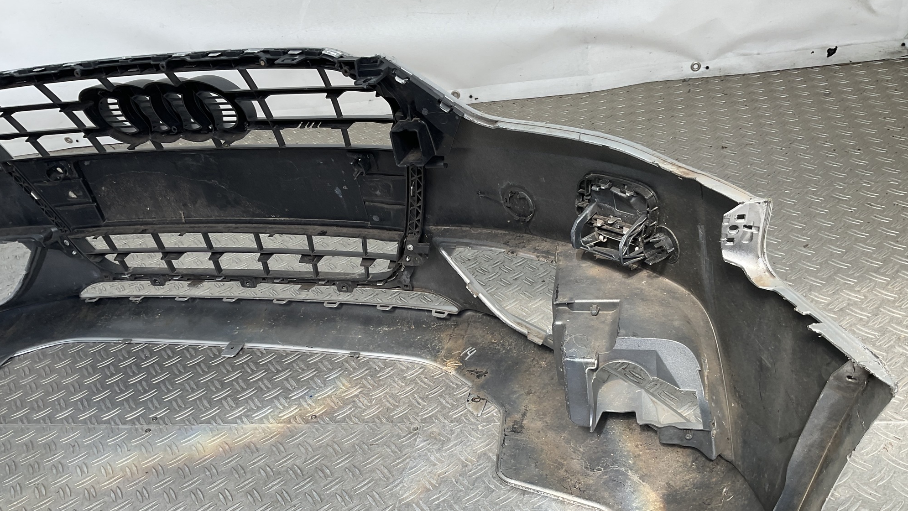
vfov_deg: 36.4
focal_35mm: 32
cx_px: 458
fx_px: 771
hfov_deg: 61.0
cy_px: 324
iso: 16
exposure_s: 1/130
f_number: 1.8
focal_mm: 3
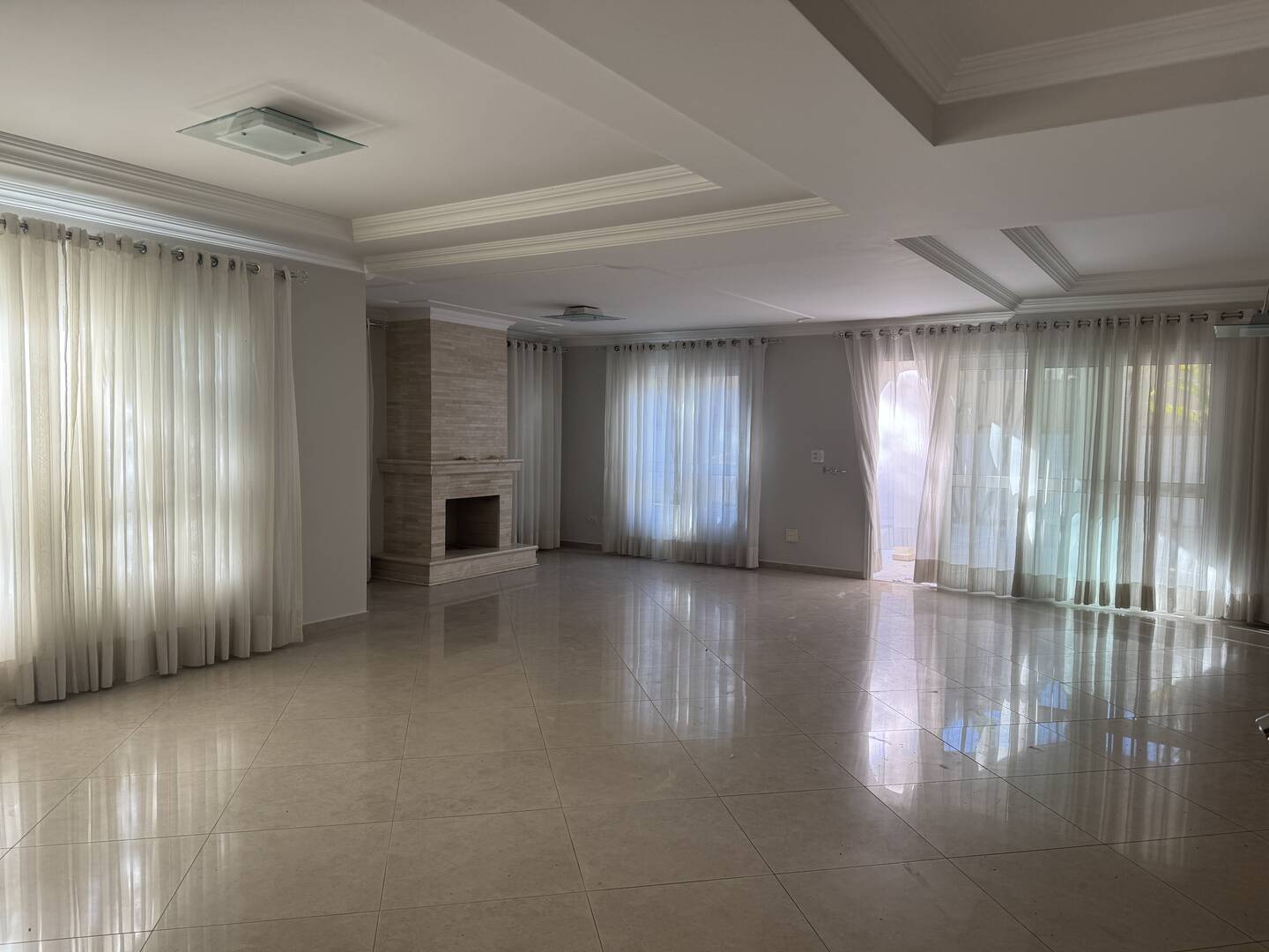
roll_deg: +0.1
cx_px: 634
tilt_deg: -2.9
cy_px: 476
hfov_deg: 71.6
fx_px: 880
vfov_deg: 56.8
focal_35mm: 24
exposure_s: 1/150
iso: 80
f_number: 1.78
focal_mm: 6.76
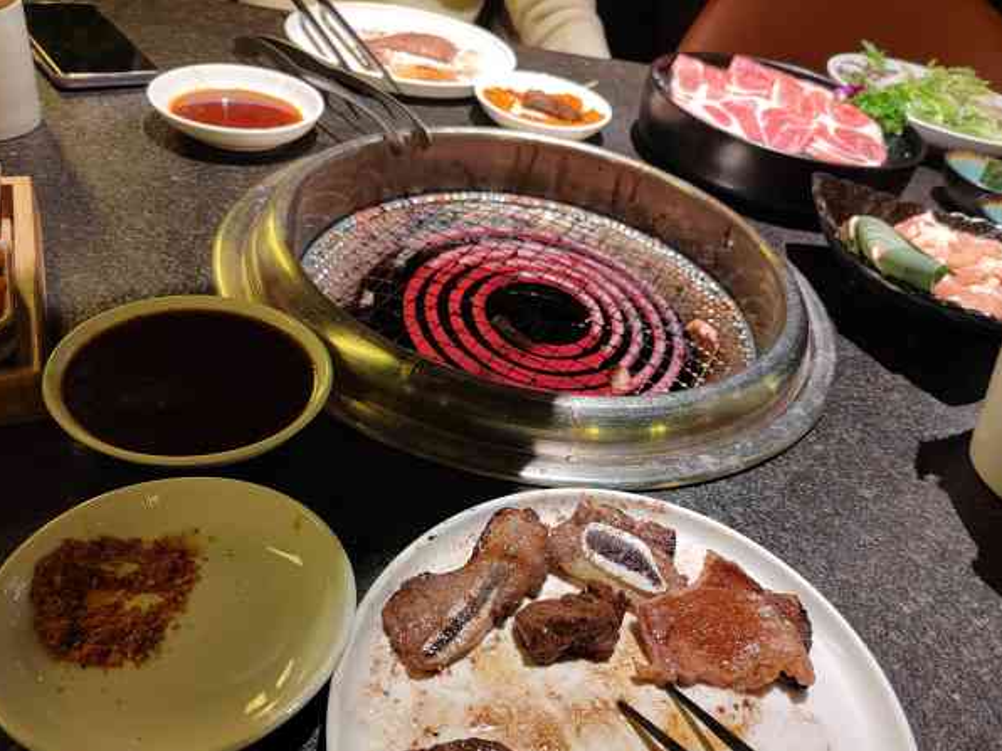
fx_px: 782
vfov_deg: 51.1
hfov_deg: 65.2
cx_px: 541
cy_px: 439
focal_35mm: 27
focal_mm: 5.52
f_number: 1.9
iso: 831
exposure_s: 1/50
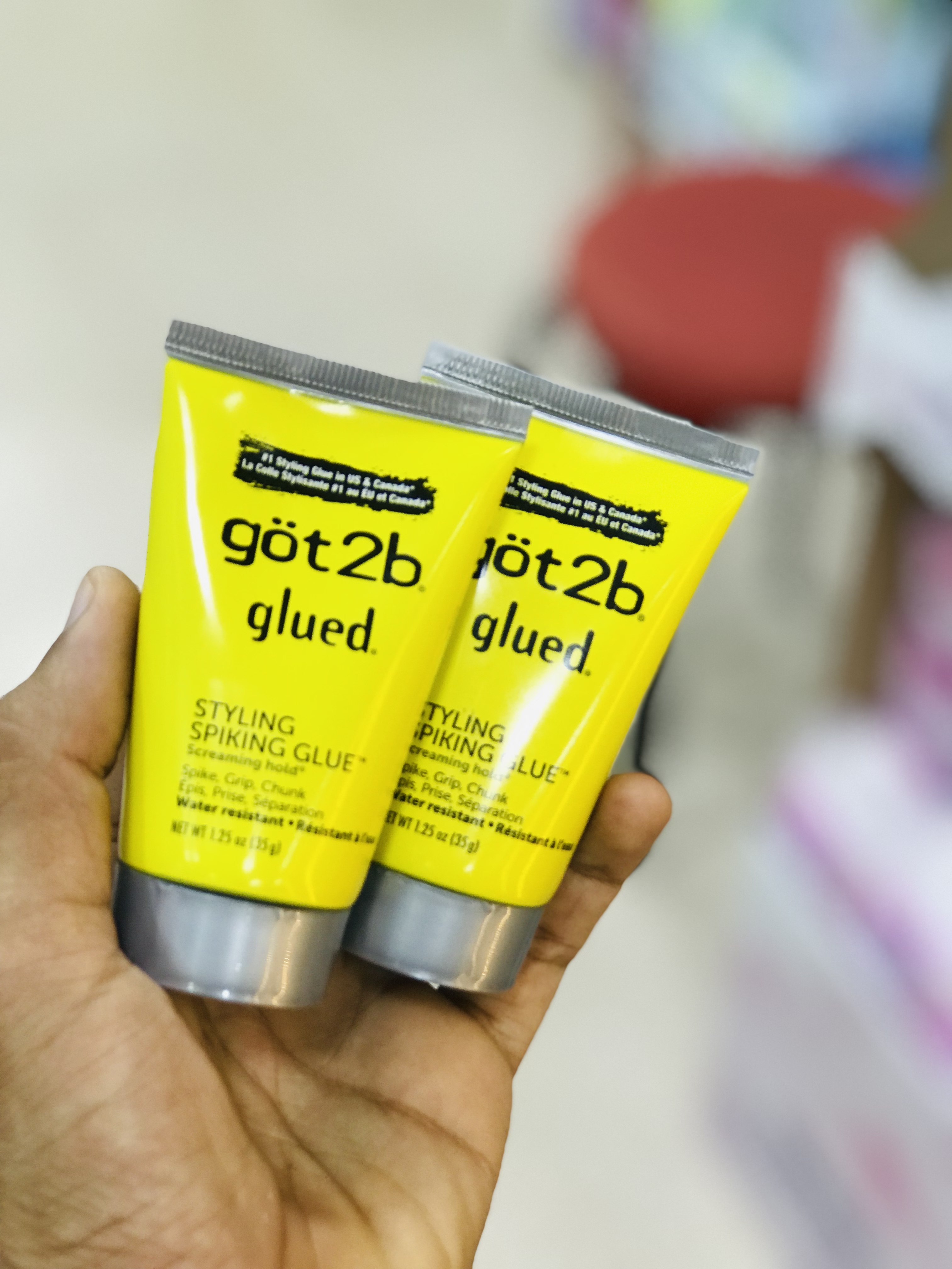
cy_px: 634
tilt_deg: -42.7
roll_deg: -0.1
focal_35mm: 57
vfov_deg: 33.8
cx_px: 476
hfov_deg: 25.7
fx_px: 2090
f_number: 2.8
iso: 50
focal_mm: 6.6
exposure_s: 1/50
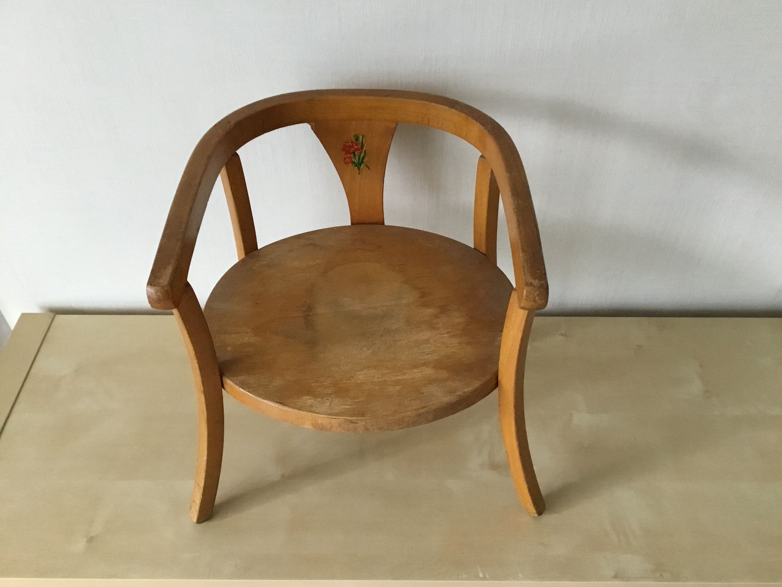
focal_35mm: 31
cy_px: 294
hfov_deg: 58.4
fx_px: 700
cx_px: 391
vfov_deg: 45.4
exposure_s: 1/25
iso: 200
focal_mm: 3.3
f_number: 2.4
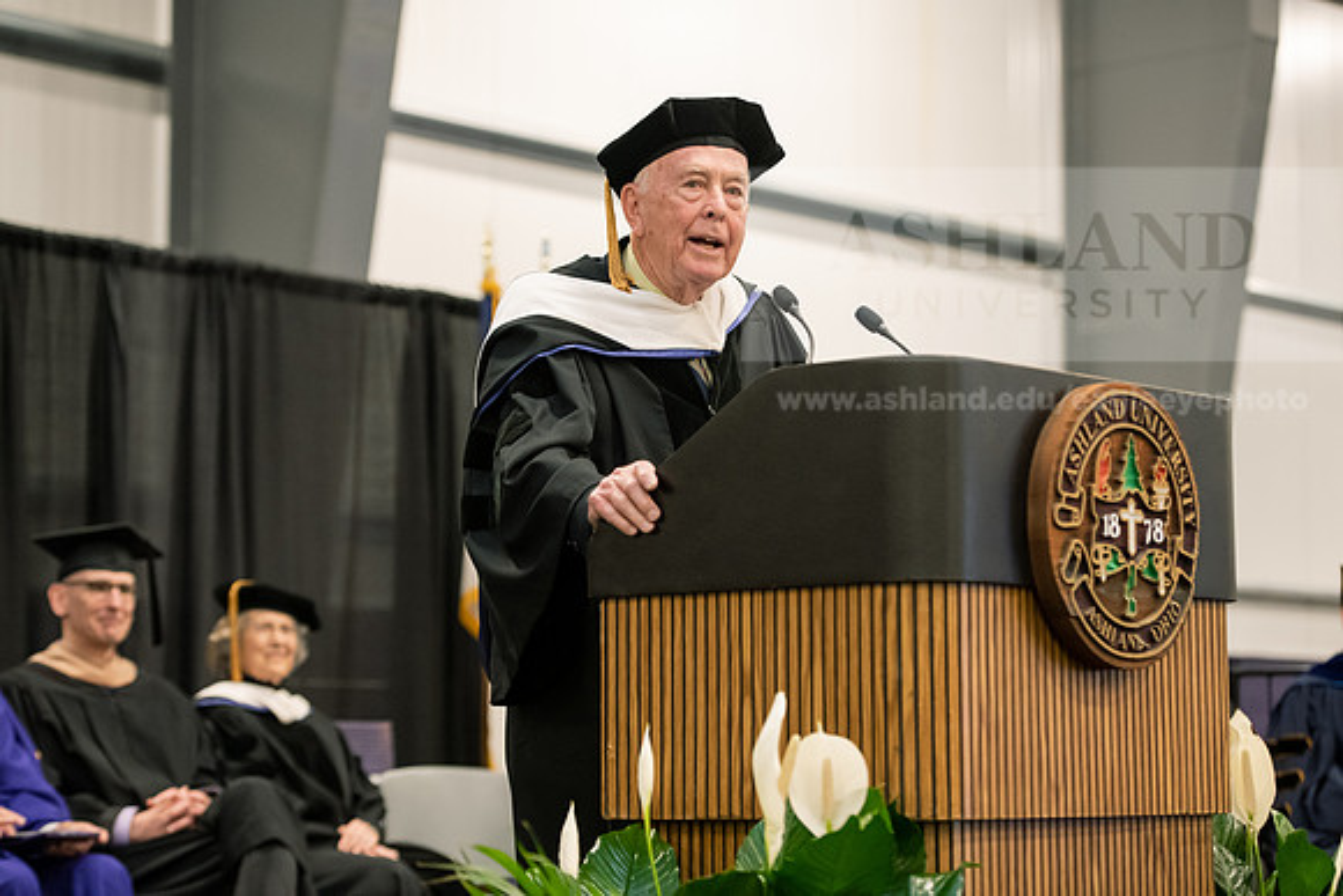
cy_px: 448
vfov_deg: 14.9
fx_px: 3433
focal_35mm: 92
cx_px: 672
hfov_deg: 22.1
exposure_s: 1/200
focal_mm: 92
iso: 3200
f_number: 3.5
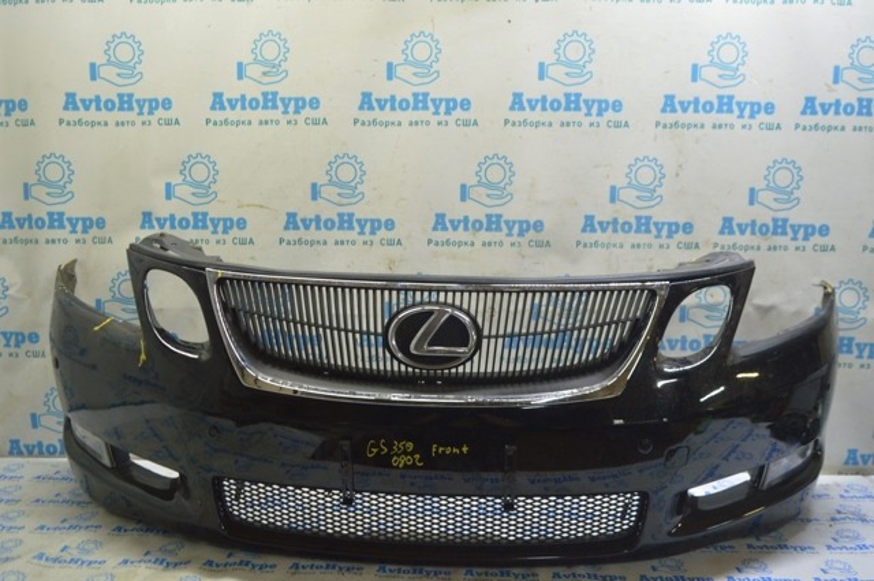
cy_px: 290
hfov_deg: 62.0
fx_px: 727
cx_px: 437
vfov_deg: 43.5
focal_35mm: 30
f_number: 5.6
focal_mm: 20
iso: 400
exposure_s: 1/20
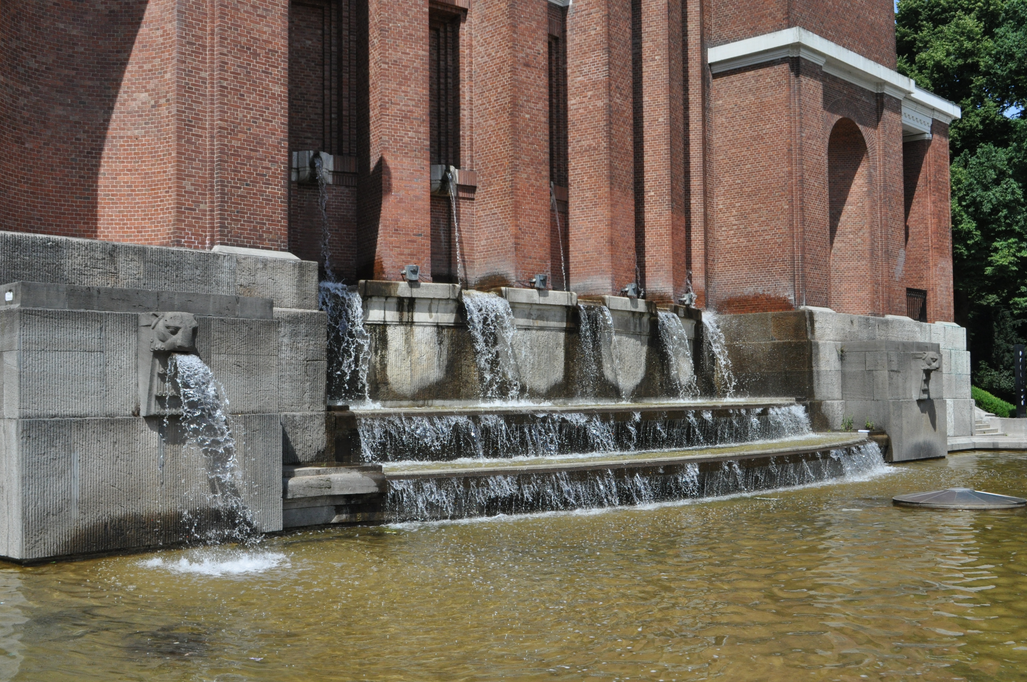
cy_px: 341
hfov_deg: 49.6
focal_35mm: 39
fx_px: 1111
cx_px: 514
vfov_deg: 34.1
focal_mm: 26
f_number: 13
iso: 800
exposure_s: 1/640
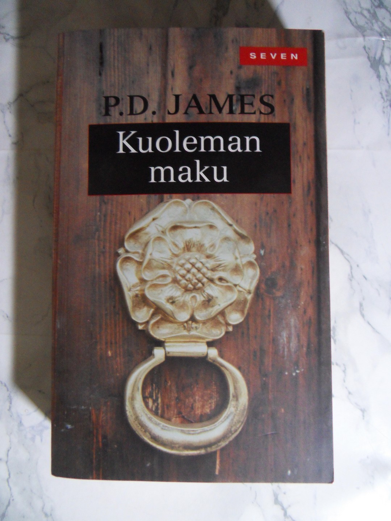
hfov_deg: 56.8
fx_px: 361
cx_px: 196
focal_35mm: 24
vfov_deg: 71.6
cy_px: 260
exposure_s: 1/20
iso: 400
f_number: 3.3
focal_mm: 4.2
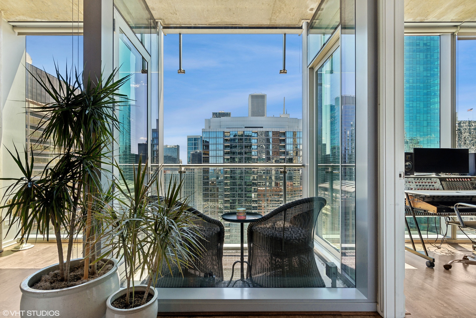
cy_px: 159
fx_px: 225
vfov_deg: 70.5
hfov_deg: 93.3
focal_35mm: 17
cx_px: 238
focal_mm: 17
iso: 200
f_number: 8
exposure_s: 1/60
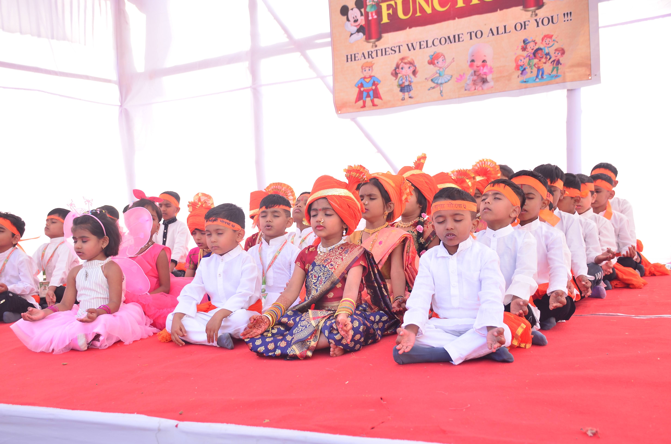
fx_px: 725
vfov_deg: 34.1
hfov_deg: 49.6
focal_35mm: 39
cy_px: 222
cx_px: 336
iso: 160
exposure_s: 1/125
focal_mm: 26
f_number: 4.5
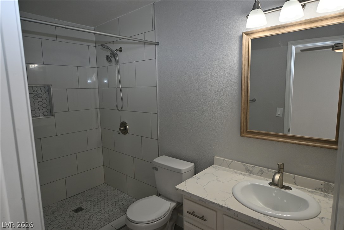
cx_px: 172
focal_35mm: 22
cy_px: 115
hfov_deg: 79.2
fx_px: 208
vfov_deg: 57.8
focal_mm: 14.5
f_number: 4
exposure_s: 1/60
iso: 200
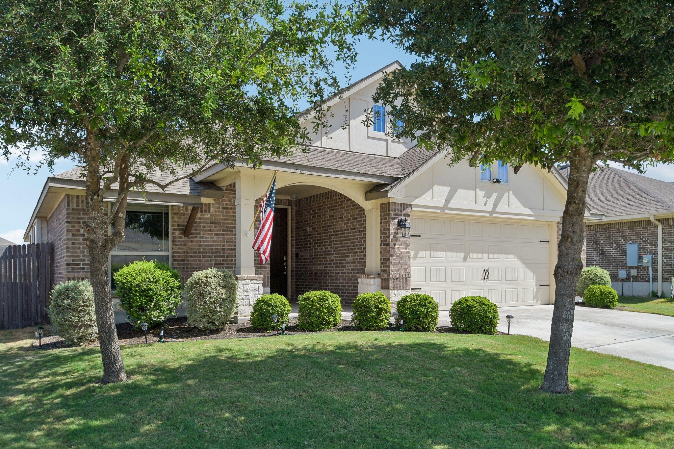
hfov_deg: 65.5
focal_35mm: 28
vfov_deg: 46.4
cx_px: 337
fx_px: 524
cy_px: 224
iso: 400
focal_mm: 19
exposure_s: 1/640
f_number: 8
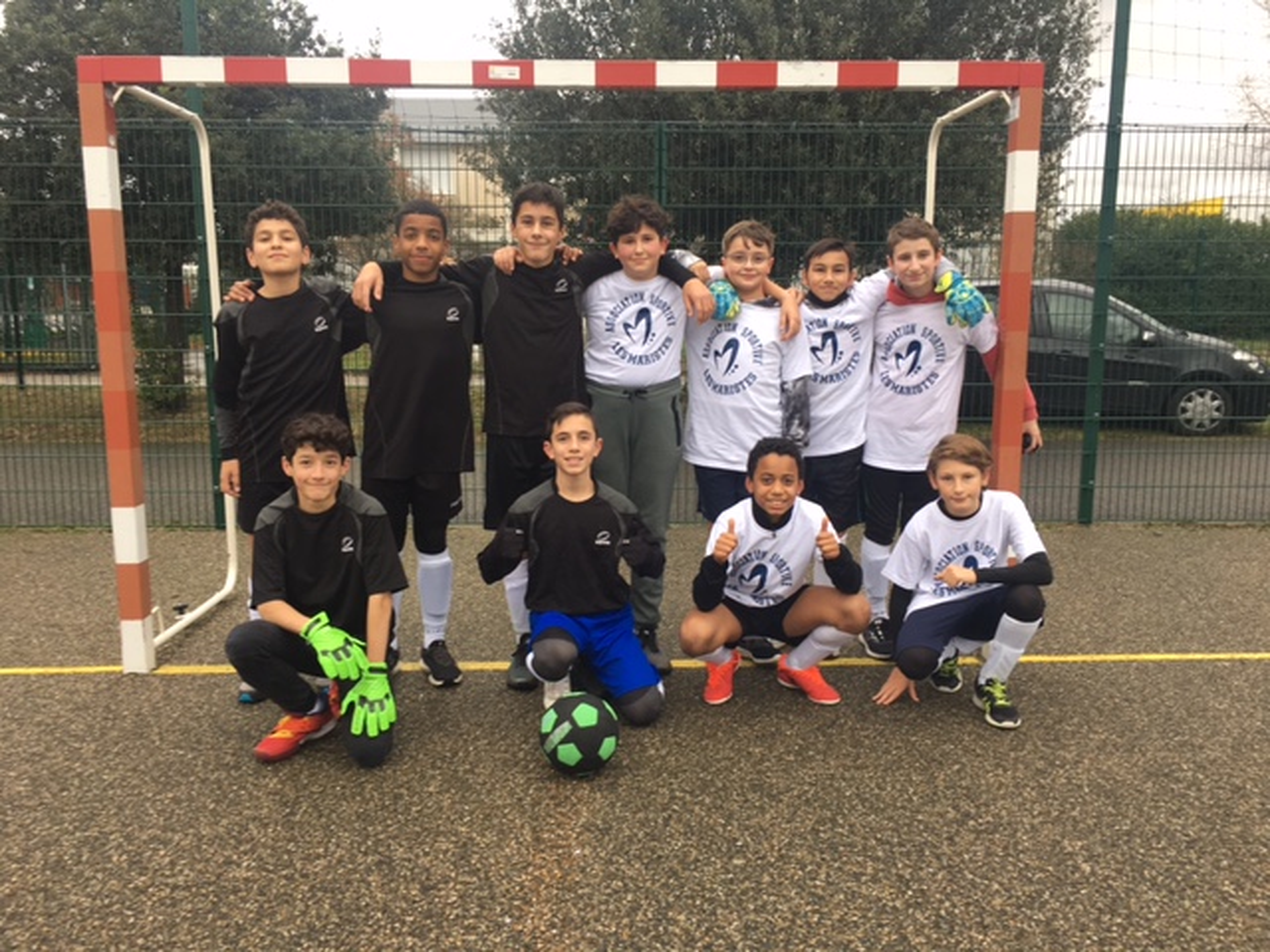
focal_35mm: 29
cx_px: 635
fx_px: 1064
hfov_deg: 61.7
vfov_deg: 48.2
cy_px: 476
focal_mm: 4.15
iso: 25
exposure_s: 1/50
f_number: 2.2
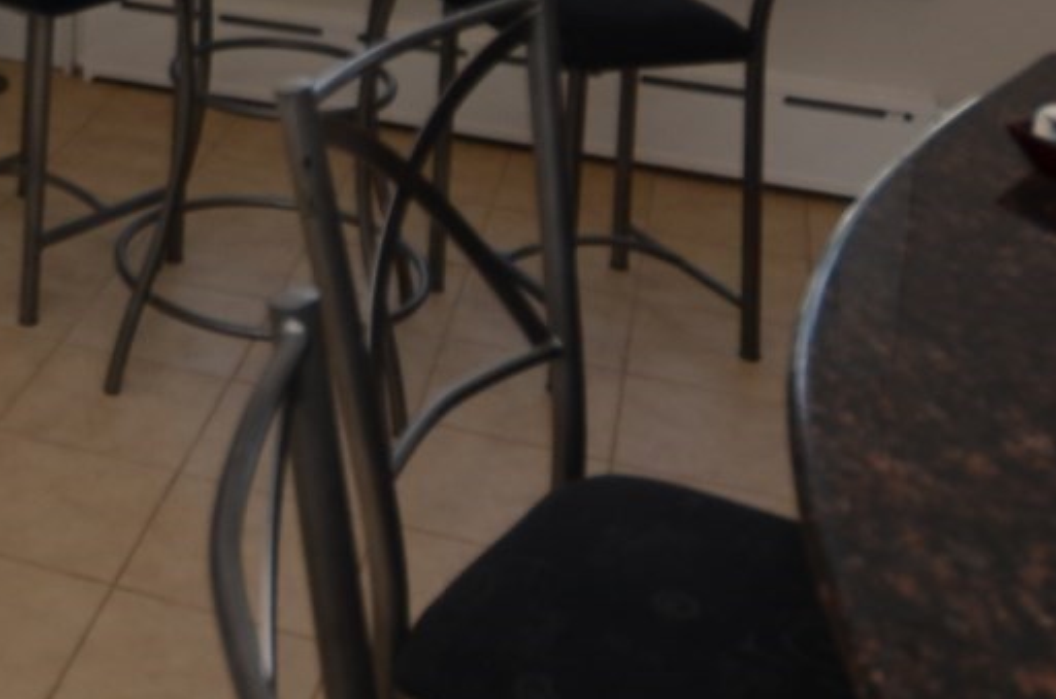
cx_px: 66
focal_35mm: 60
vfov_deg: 19.9
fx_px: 1756
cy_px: -305
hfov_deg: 31.6
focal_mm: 10
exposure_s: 1/200
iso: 100
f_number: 3.5
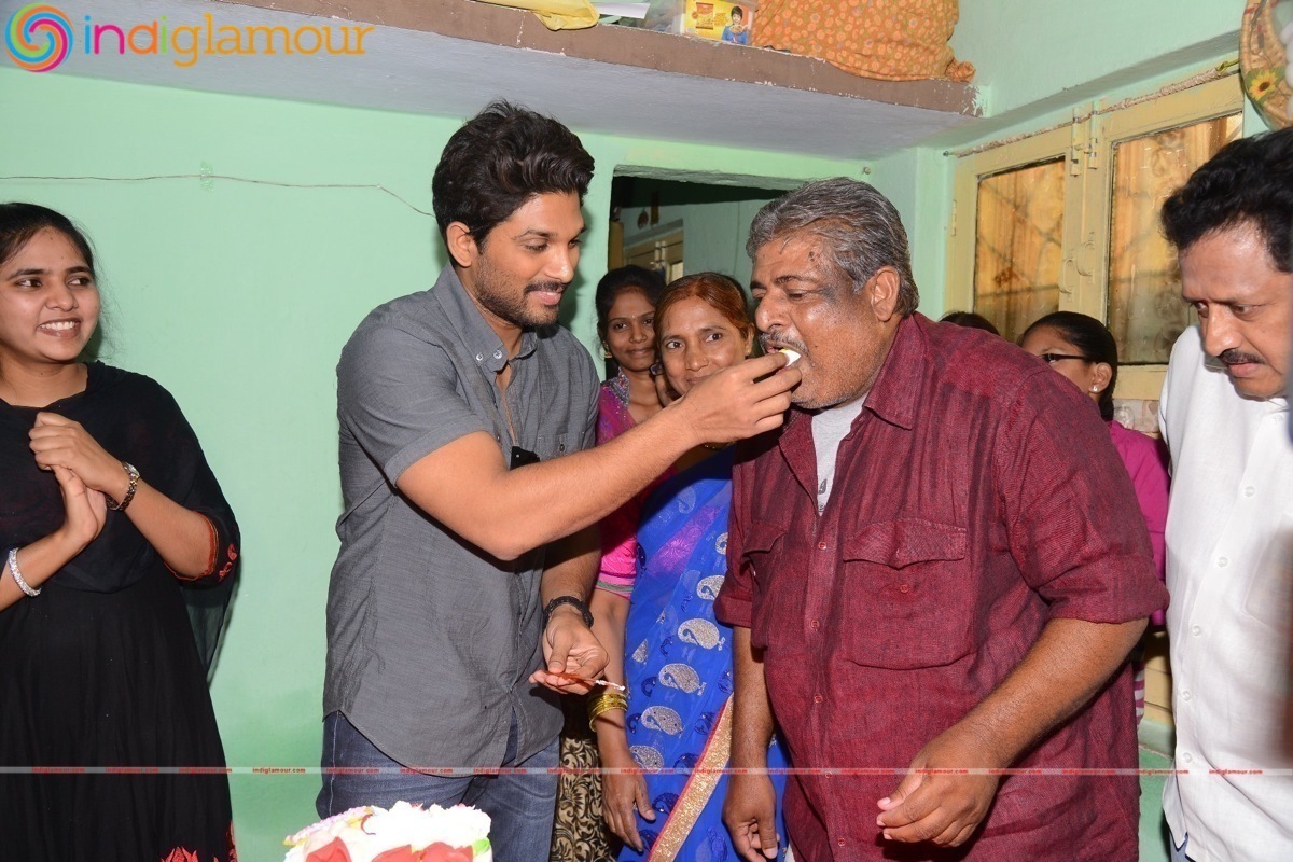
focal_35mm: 31
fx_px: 1113
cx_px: 646
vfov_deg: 42.3
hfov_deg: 60.3
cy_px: 431
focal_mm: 31
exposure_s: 1/125
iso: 320
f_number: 5
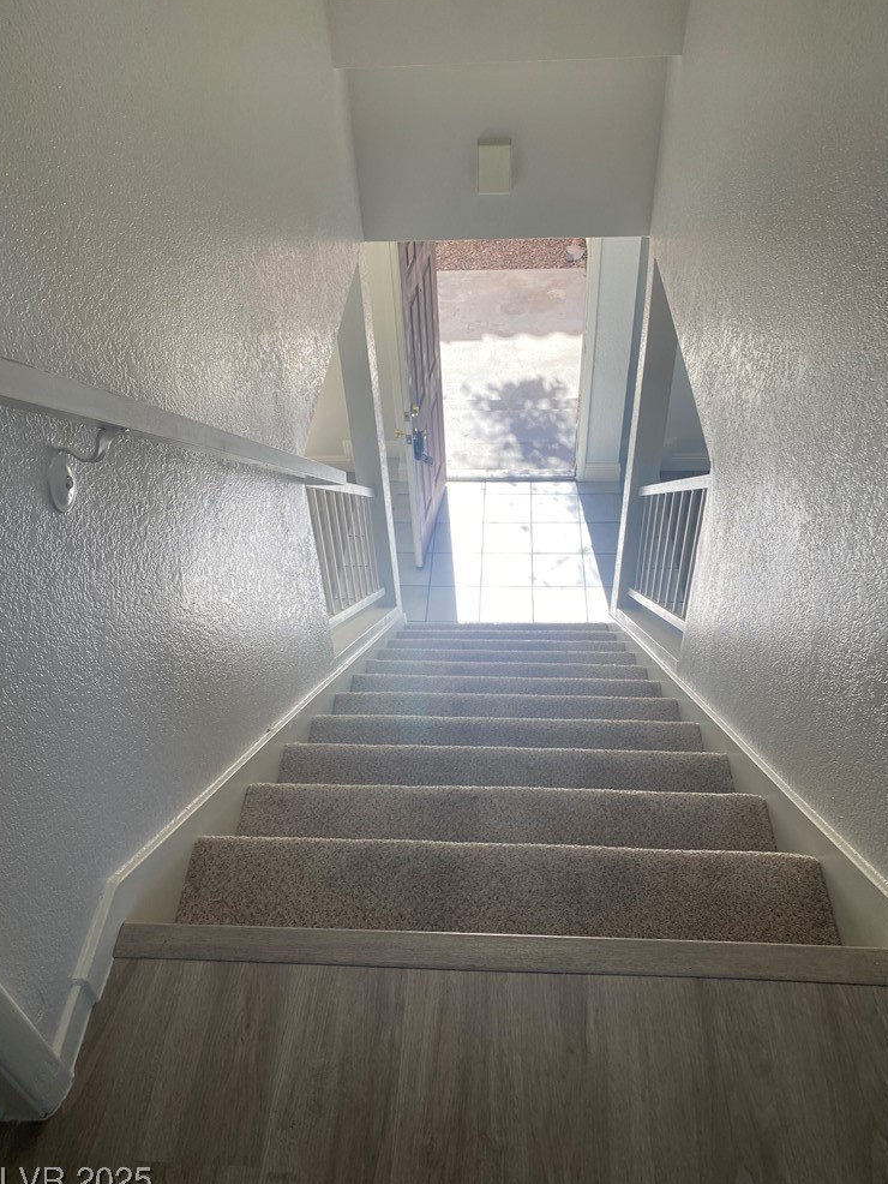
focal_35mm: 27
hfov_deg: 51.4
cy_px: 600
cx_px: 451
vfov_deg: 65.3
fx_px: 923
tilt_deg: -44.0
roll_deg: +4.3
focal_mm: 4.25
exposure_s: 1/424
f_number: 1.8
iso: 32
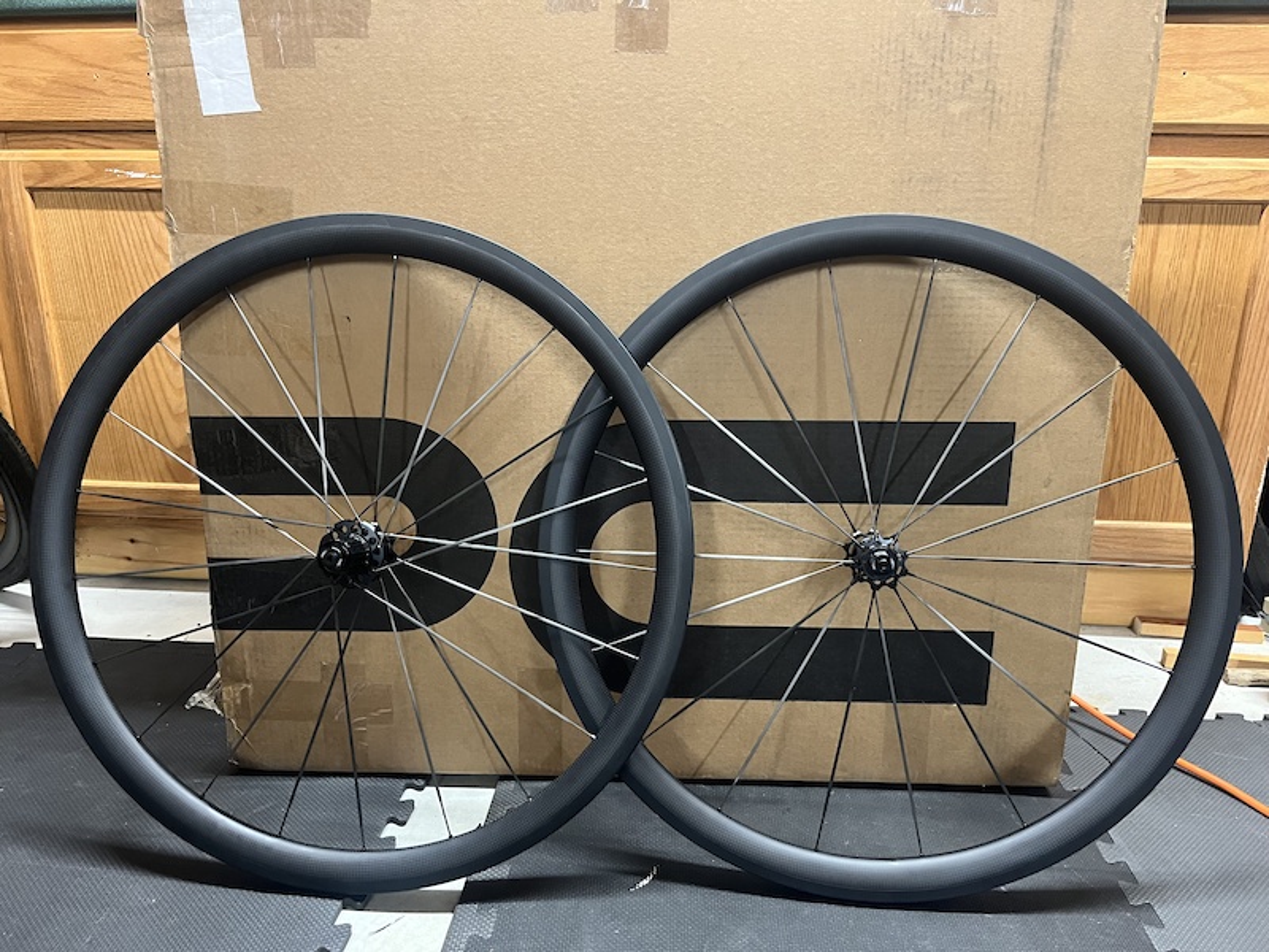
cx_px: 634
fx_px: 953
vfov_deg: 53.1
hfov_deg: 67.3
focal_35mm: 26
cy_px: 476
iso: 400
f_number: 1.6
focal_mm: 5.1
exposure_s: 1/40
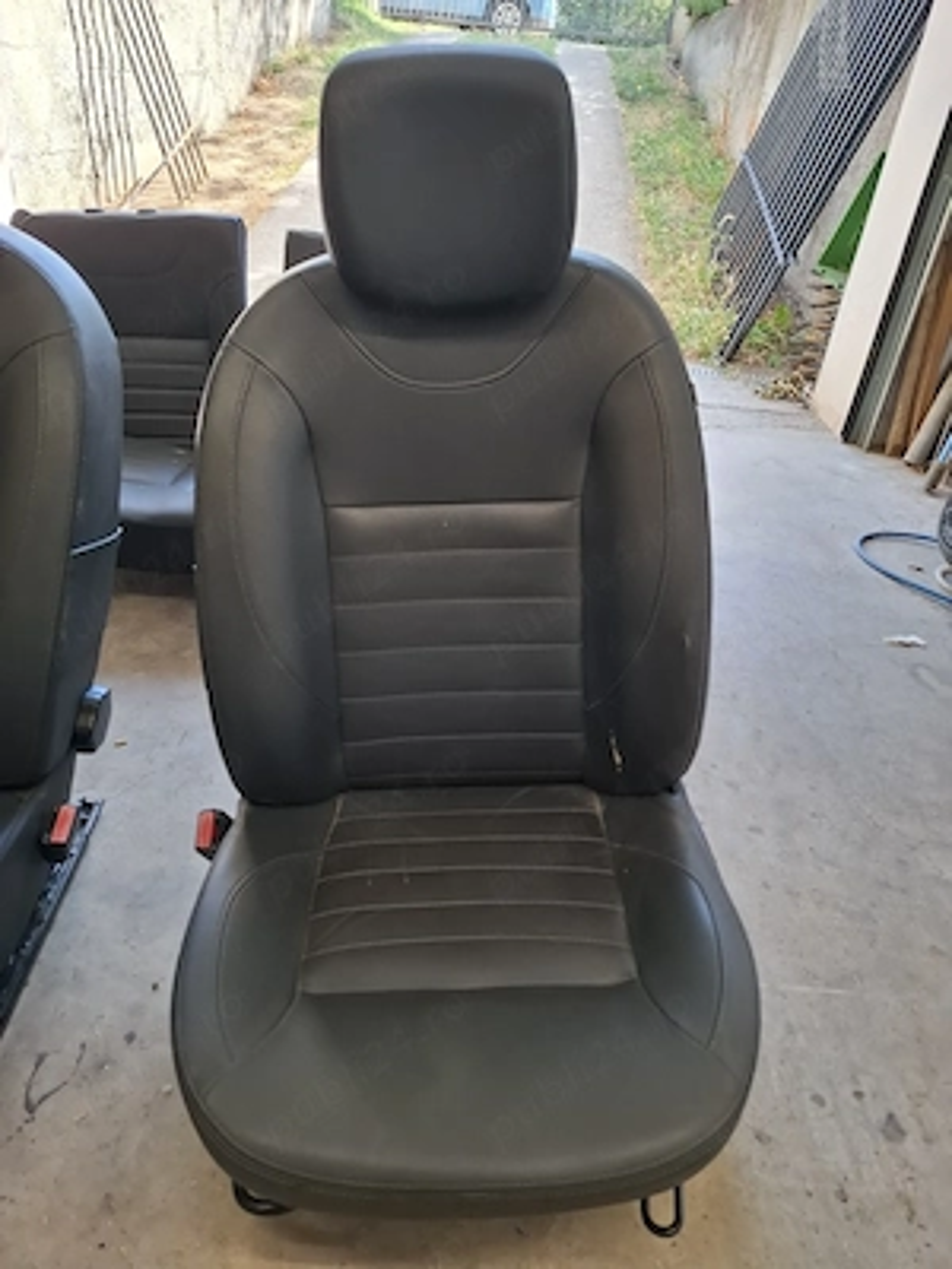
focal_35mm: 23
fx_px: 843
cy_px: 634
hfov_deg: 58.9
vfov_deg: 73.9
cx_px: 476
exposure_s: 1/100
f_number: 1.8
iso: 80
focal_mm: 5.54
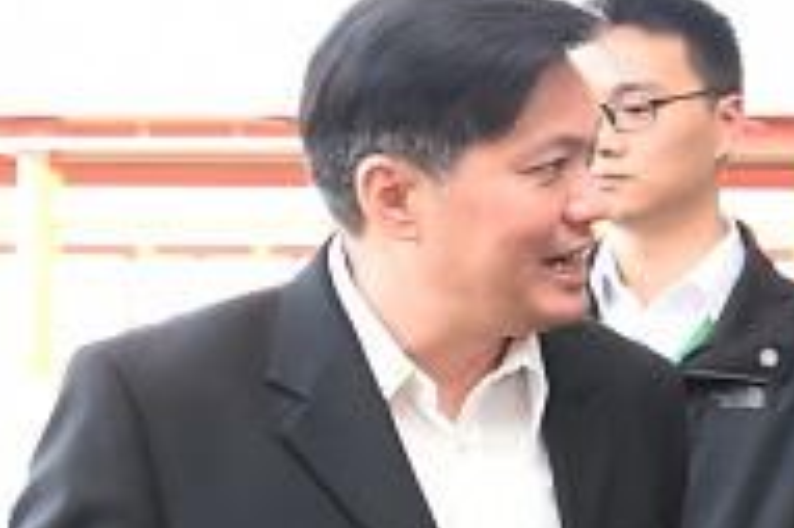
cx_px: 1655
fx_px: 3526
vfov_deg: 8.6
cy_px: 399
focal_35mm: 160
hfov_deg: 11.4
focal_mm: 34
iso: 2500
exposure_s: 1/200
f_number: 9
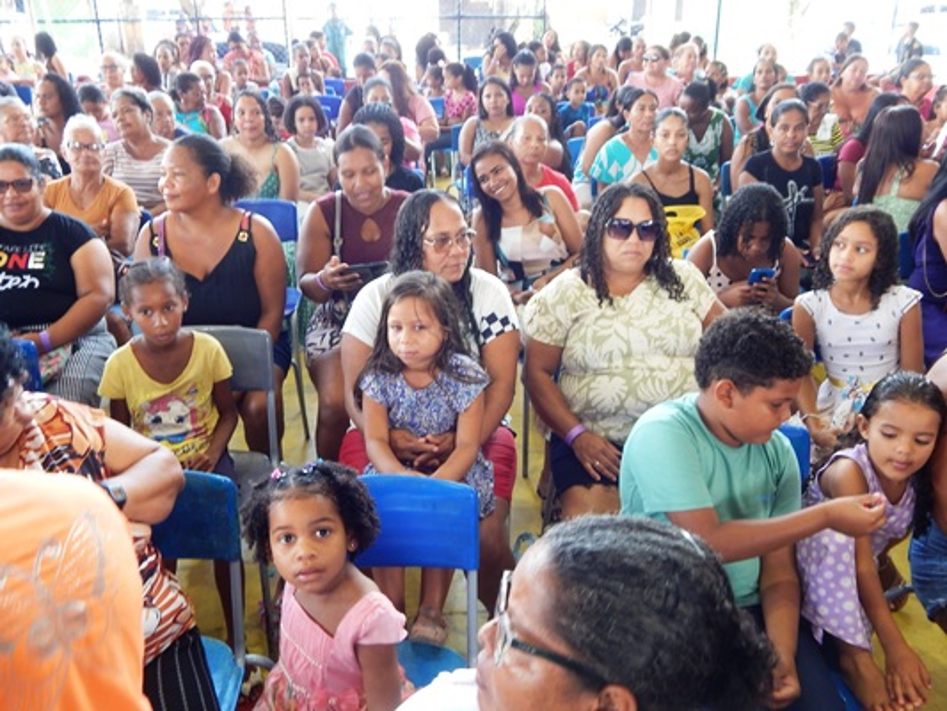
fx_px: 848
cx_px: 474
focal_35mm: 31
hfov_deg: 58.3
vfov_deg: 45.5
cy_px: 356
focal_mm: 5.6
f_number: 3.2
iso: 125
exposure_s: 1/30
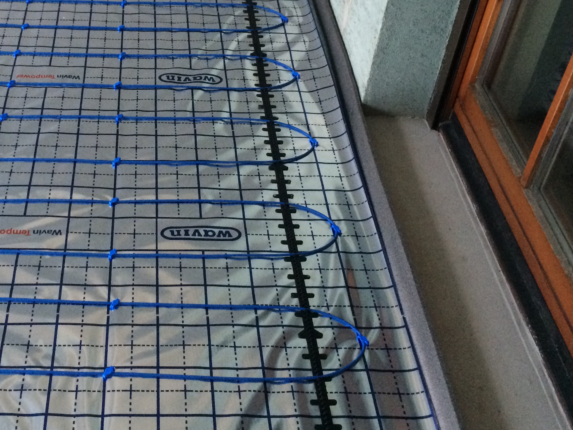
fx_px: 811
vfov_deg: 29.2
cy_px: 107
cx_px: 177
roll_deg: -3.3
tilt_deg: -36.7
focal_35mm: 49
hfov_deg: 38.3
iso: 250
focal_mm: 4.15
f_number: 2.2
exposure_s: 1/20
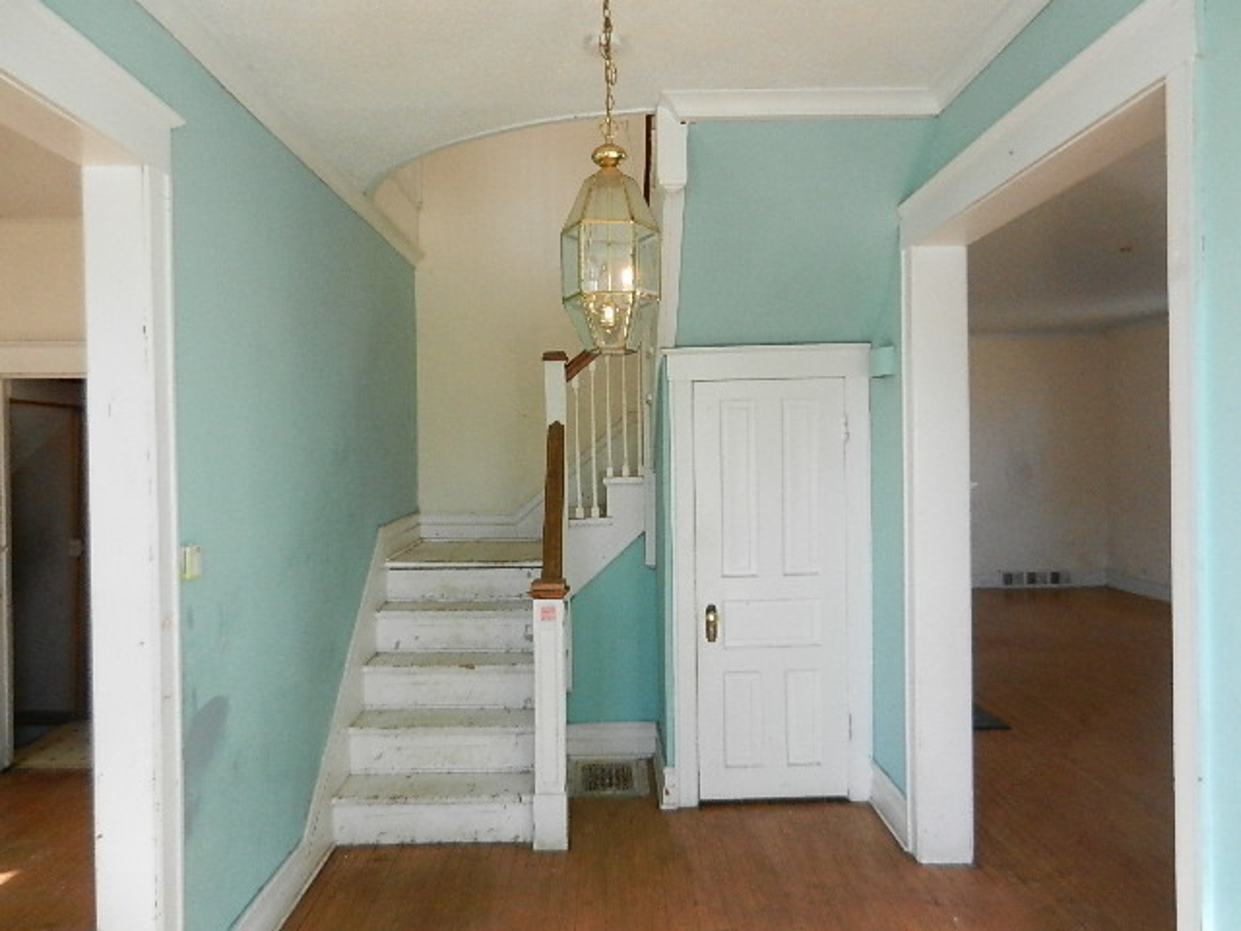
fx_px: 896
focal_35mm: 25
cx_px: 620
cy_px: 466
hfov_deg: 69.4
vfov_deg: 54.9
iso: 640
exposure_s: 1/160
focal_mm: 4.5
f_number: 3.5
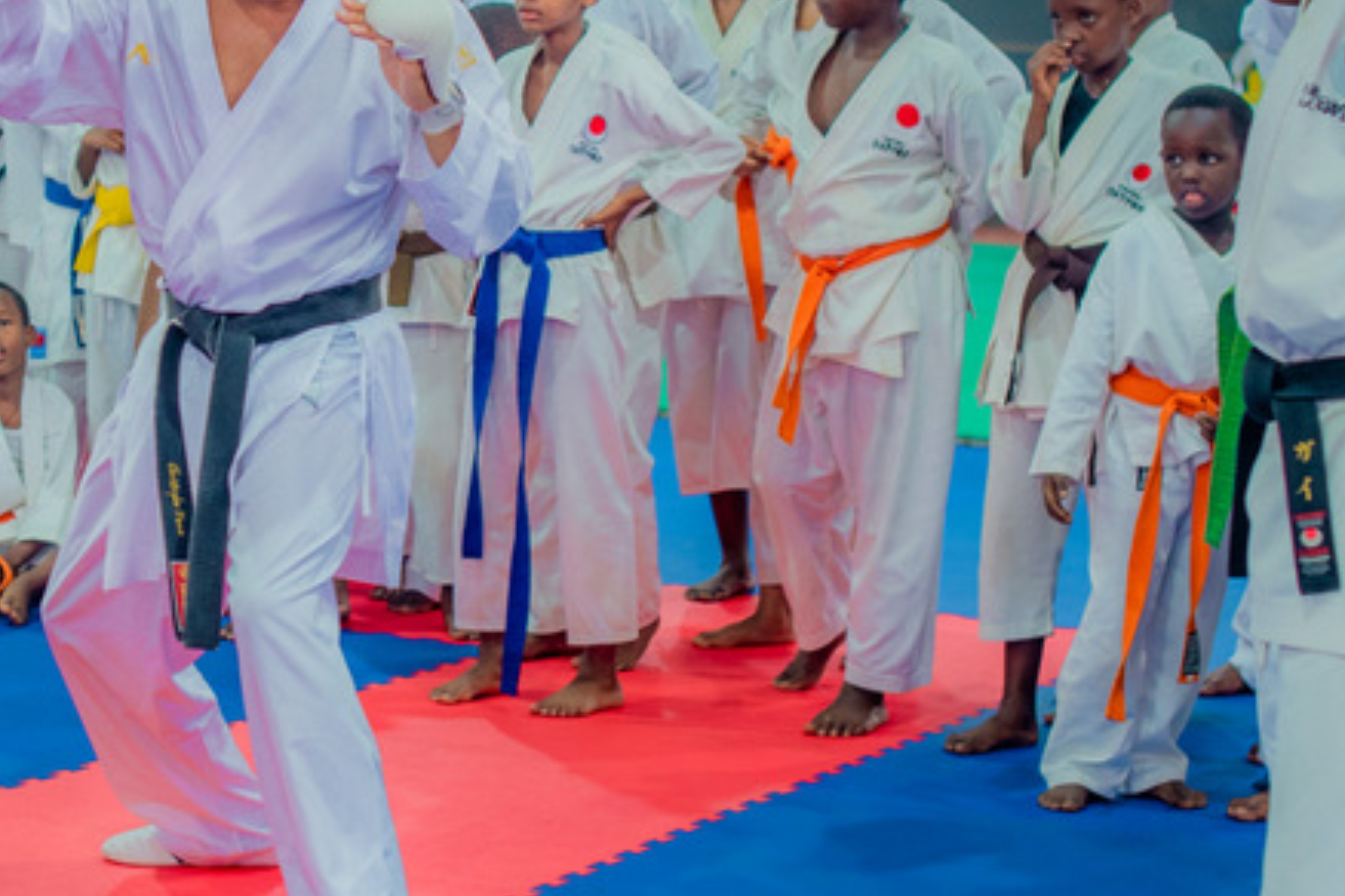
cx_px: 141
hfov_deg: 17.2
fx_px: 4371
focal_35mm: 117
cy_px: 227
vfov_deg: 11.7
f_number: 3.2
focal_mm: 50
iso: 640
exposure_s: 1/125
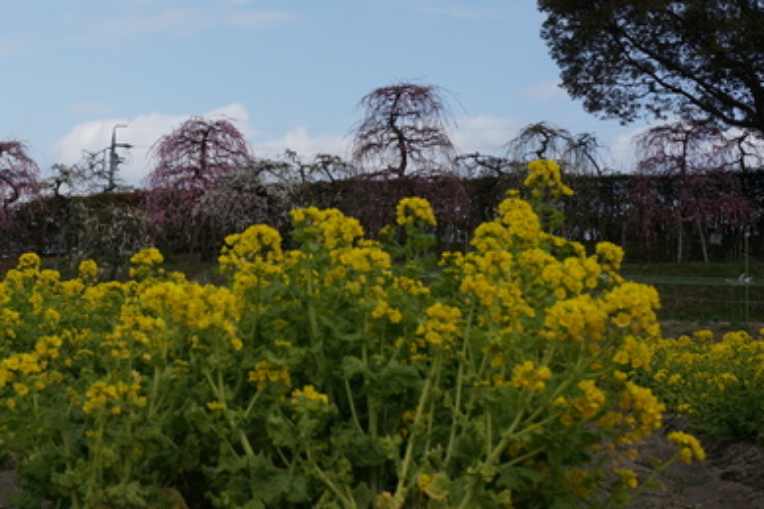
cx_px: 183
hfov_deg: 27.0
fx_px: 1570
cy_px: 131
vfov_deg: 18.3
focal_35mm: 74
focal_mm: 32
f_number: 9
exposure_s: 1/250
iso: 100
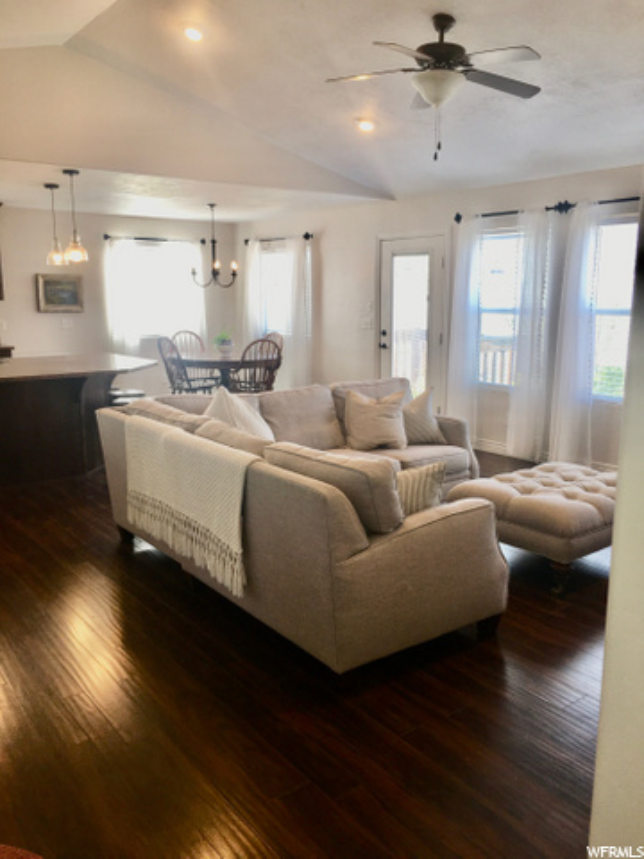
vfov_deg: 61.7
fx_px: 719
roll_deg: -0.5
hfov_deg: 48.2
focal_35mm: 29
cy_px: 430
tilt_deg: -10.0
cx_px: 322
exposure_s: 1/60
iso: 40
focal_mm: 4.15
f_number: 2.2
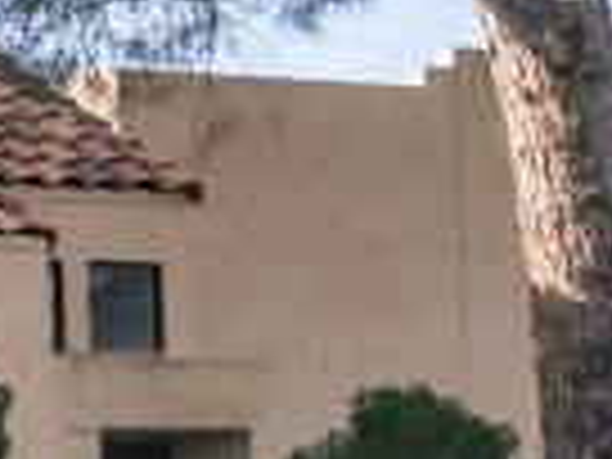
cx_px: -1476
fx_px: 2581
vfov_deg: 10.1
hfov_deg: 9.2
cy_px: 371
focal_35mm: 146
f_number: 9
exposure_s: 1/320
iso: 250
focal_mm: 18
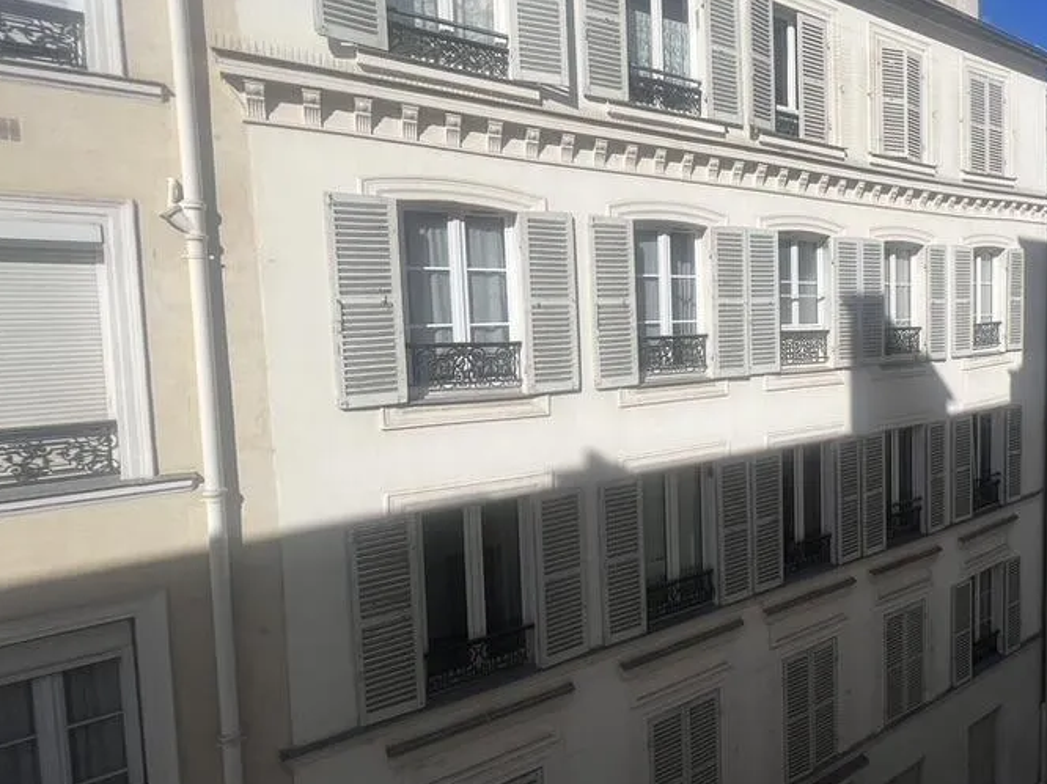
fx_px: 605
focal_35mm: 20
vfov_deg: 65.7
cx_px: 794
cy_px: 349
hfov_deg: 75.4
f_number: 1.8
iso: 40
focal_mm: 1.57
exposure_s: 1/3922
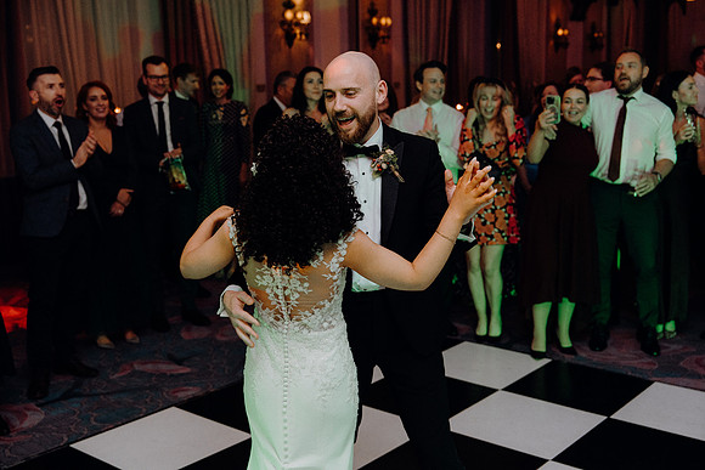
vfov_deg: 31.2
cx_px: 352
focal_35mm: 43
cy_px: 235
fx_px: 842
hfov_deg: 45.4
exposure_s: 1/160
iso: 2500
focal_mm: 43
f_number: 3.5
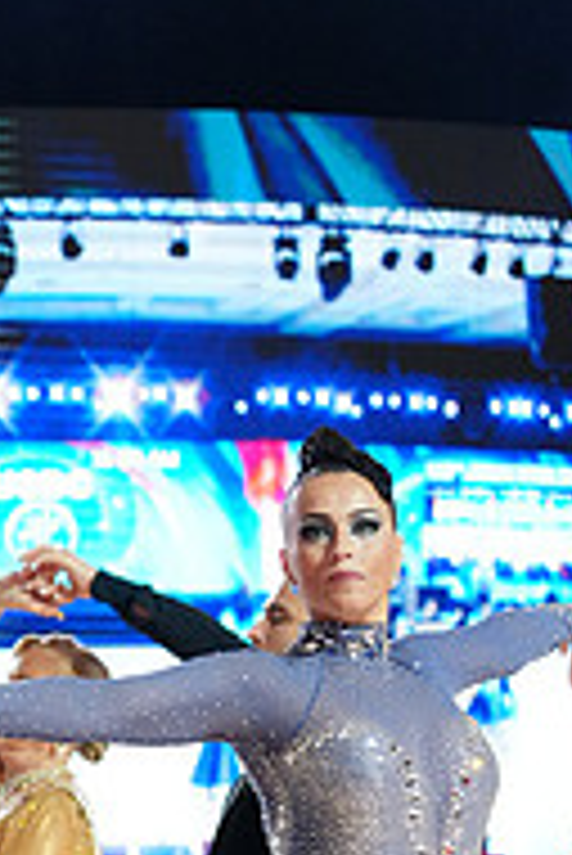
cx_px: -272
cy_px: 1242
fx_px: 6090
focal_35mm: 256
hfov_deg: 5.3
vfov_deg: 7.9
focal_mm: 84
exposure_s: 1/250
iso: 2500
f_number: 4
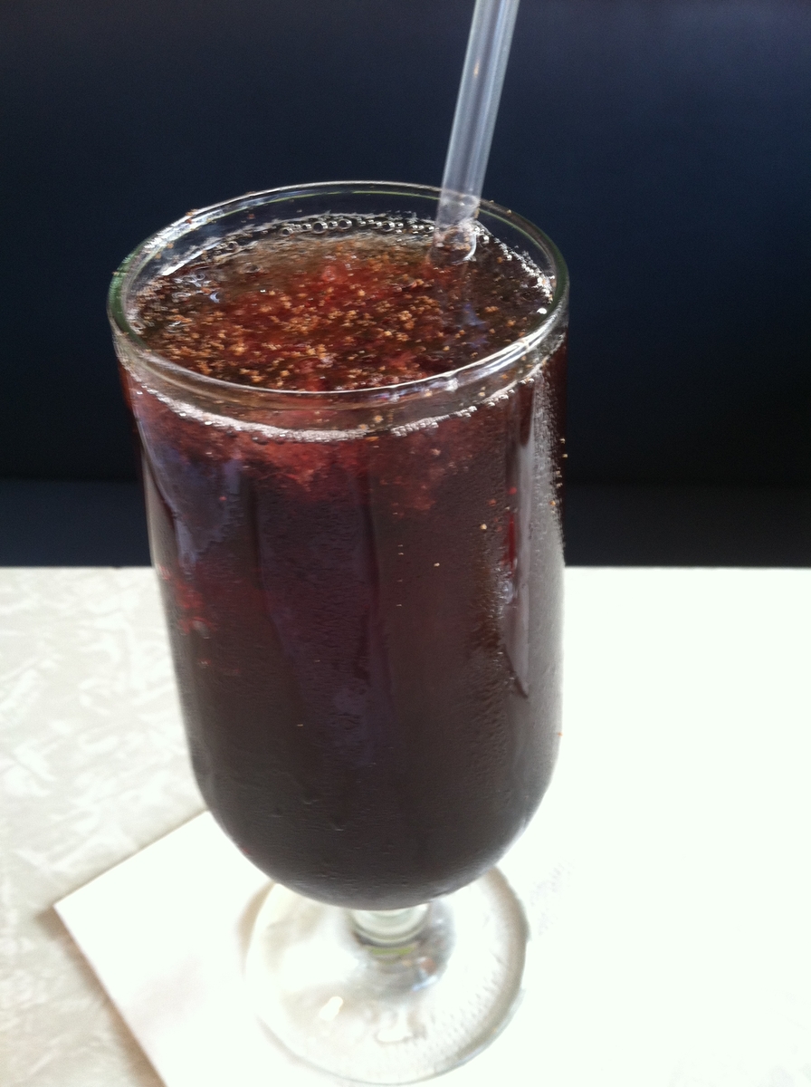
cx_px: 406
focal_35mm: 35
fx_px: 1096
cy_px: 544
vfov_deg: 52.7
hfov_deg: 40.6
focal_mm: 3.85
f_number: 2.8
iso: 80
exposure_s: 1/15
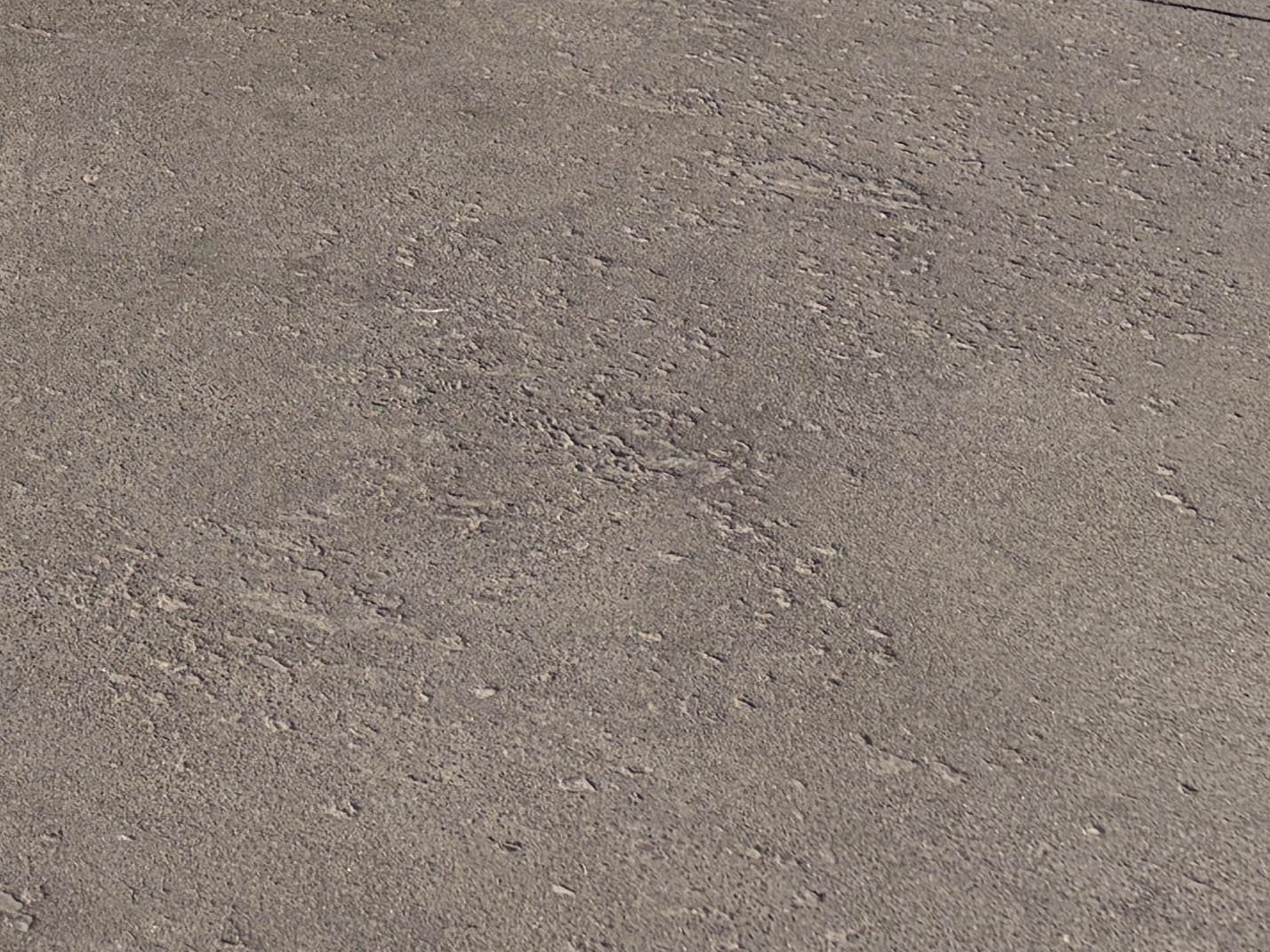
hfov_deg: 18.0
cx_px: -235
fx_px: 3816
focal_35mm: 104
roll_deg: -2.9
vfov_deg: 12.9
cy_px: -738
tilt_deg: -8.1
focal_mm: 5.96
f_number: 1.6
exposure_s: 1/6329
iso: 64
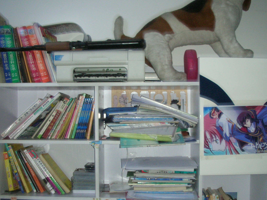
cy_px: 114
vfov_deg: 35.1
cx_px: 135
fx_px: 316
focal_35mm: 41
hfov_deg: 45.8
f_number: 3
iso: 200
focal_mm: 5.8
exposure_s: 2
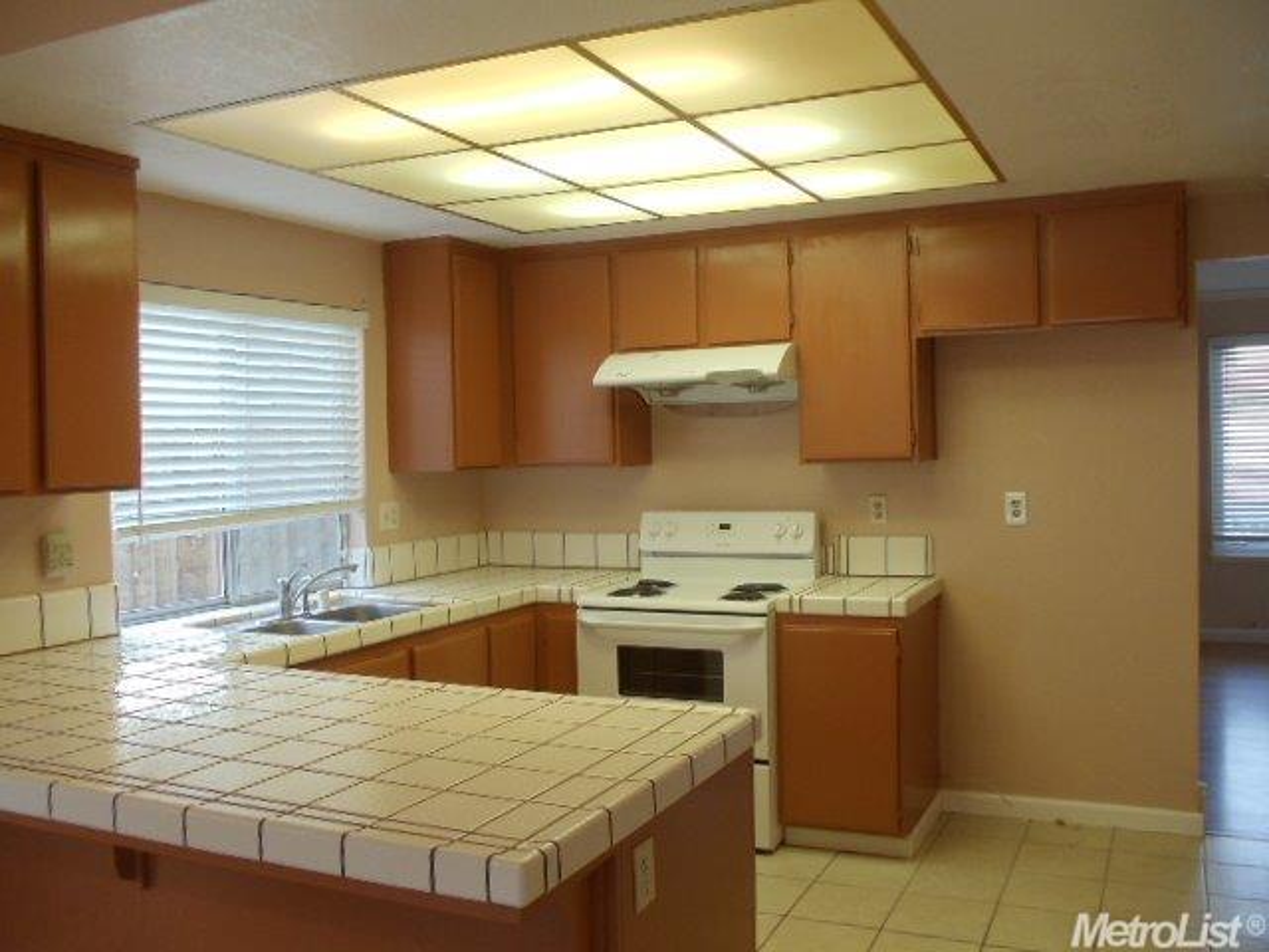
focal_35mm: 44
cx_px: 634
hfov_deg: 42.9
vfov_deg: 32.9
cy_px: 476
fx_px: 1613
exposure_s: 1/30
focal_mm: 6
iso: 200
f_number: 3.5
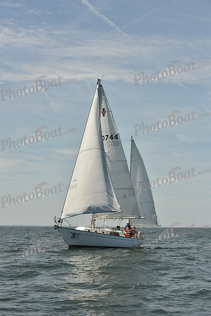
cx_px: 106
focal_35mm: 70
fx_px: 615
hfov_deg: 19.5
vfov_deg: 28.8
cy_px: 158
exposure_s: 1/1600
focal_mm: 70
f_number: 9
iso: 320
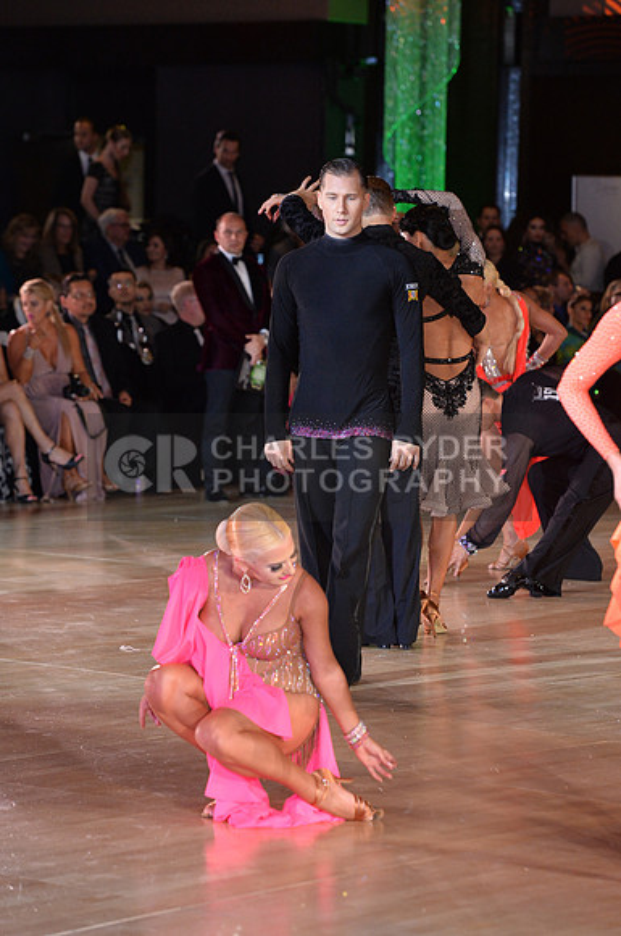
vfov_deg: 14.7
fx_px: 3633
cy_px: 468
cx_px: 310
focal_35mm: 140
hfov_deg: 9.8
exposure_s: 1/250
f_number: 5
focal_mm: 140
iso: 2000
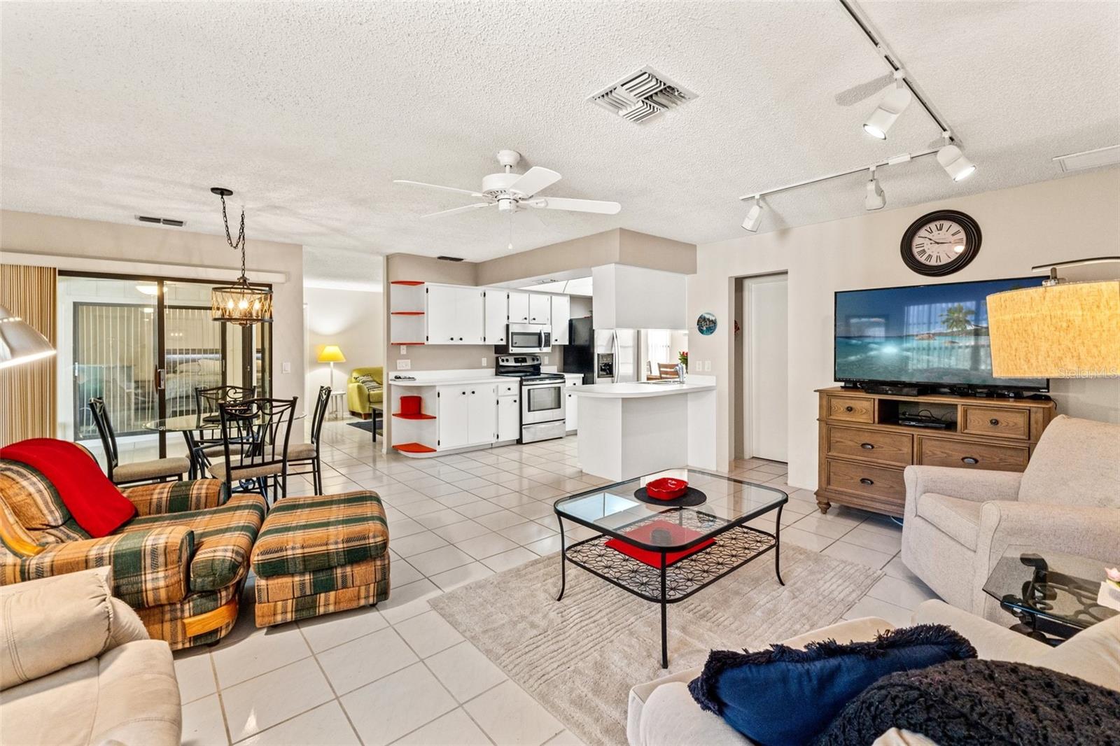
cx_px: 560
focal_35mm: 16
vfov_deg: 74.6
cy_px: 373
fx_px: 490
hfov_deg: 97.6
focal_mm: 10.5
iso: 400
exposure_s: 1/8
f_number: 7.1
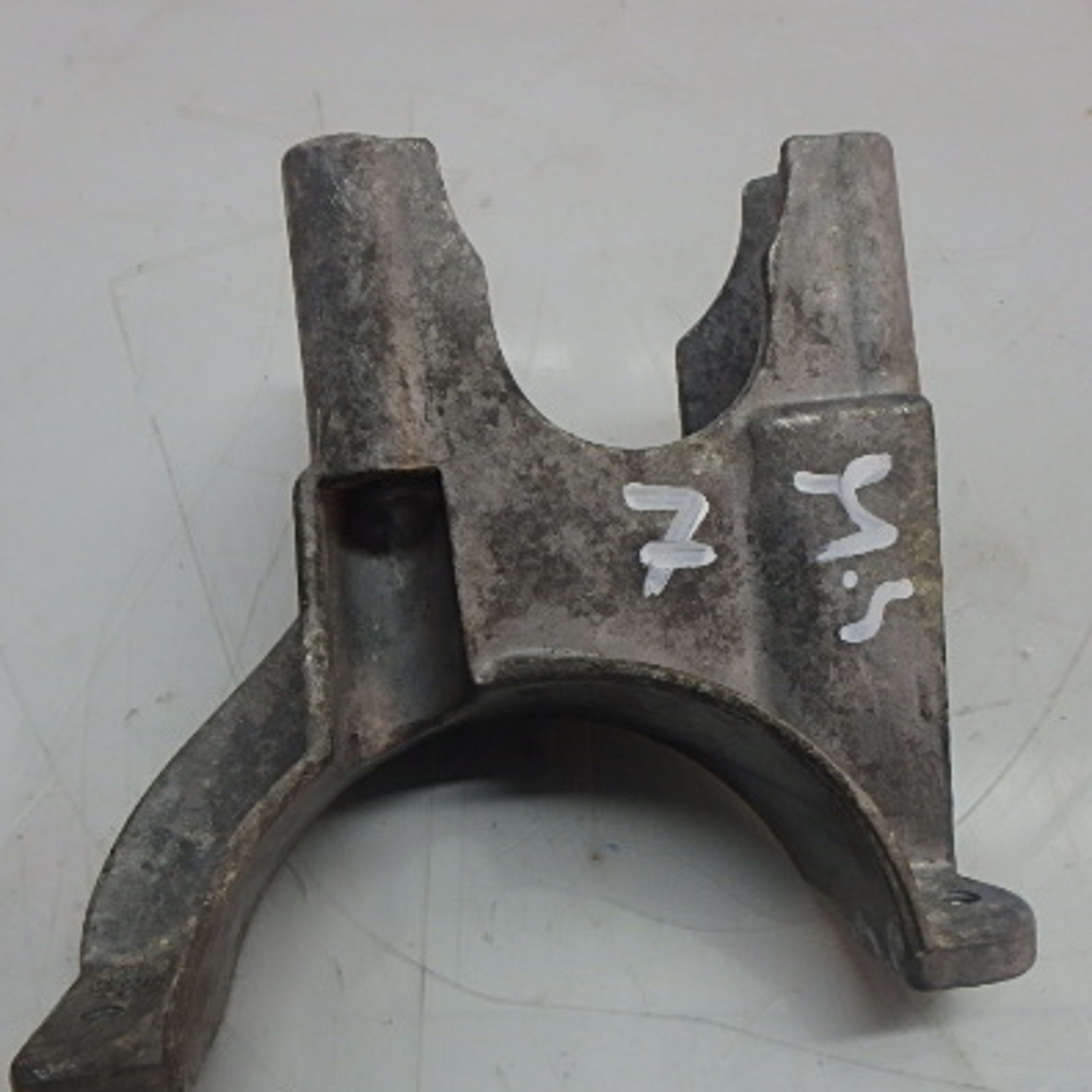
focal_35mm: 30
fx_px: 1071
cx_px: 563
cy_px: 618
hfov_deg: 54.0
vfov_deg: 53.9
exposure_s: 1/50
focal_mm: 3.7
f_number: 3.5
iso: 200
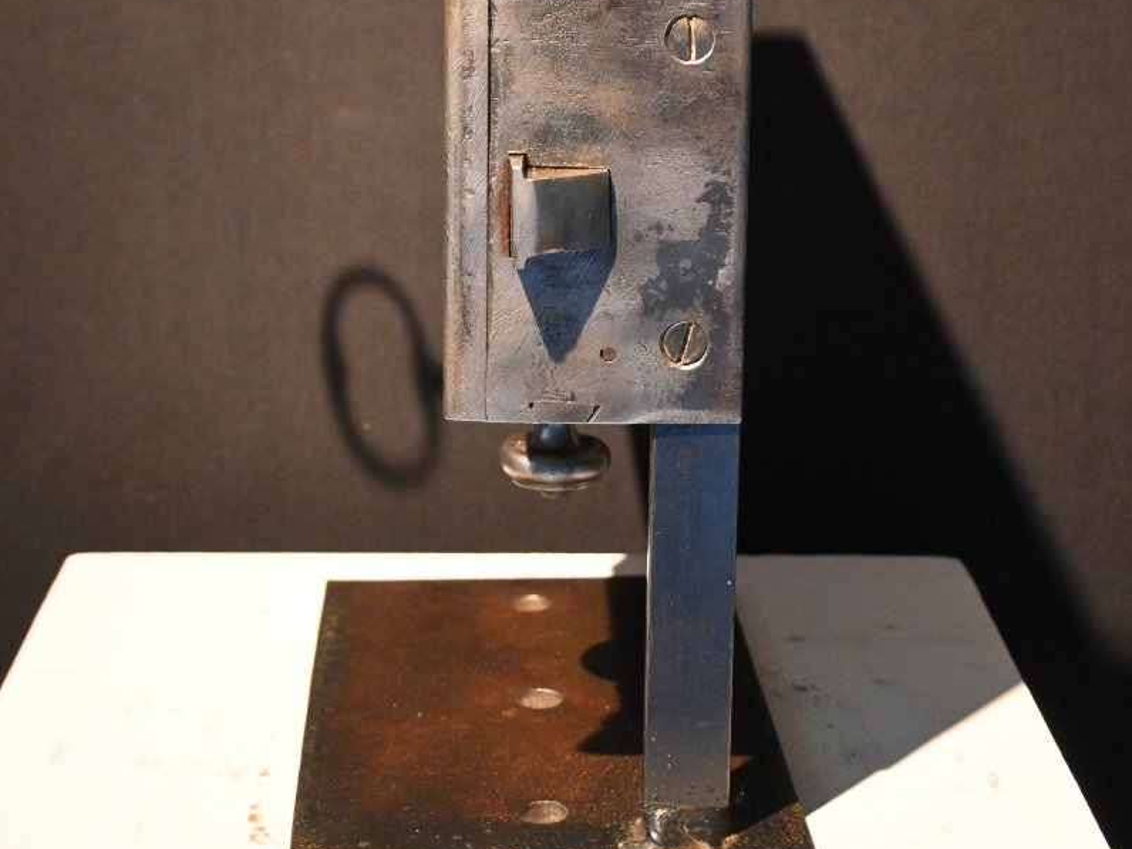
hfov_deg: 27.1
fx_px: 2346
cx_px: 566
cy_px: 196
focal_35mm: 72
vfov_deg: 20.3
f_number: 5
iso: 4000
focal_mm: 33
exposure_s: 1/60
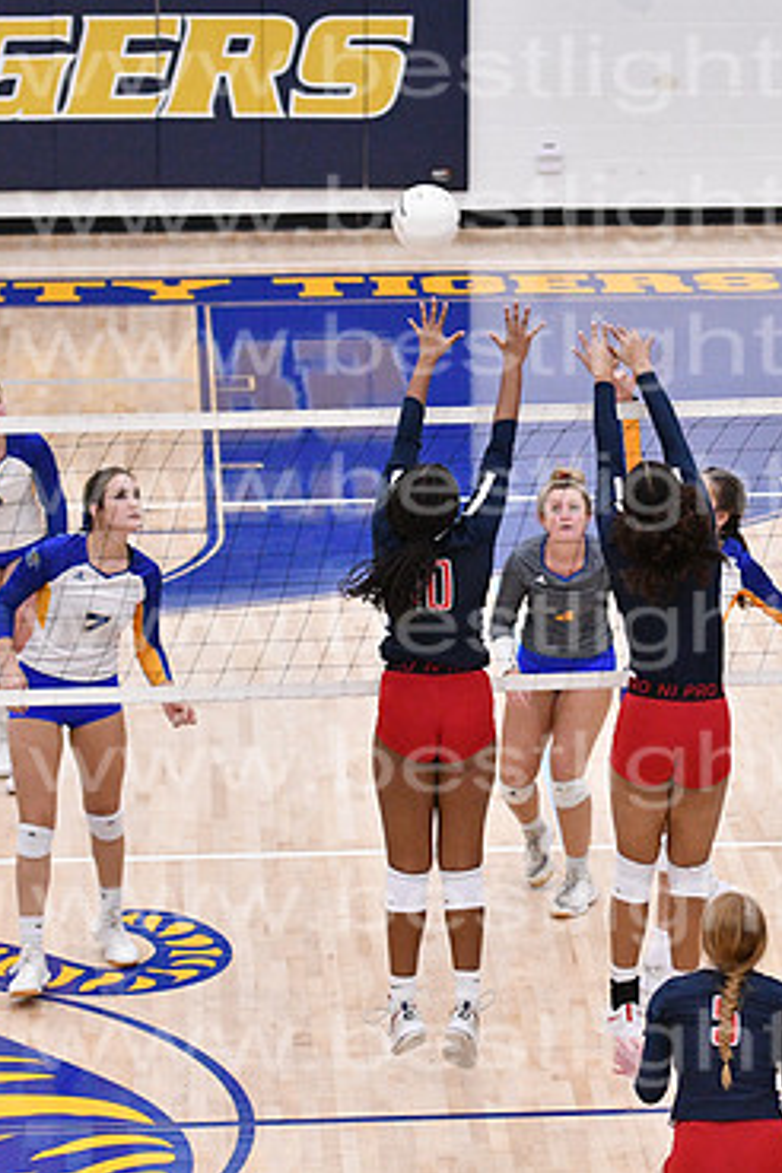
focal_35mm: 165
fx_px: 5376
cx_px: 750
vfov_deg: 12.5
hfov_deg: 8.3
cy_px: 561
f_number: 3.2
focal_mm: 70
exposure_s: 1/1000
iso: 6400
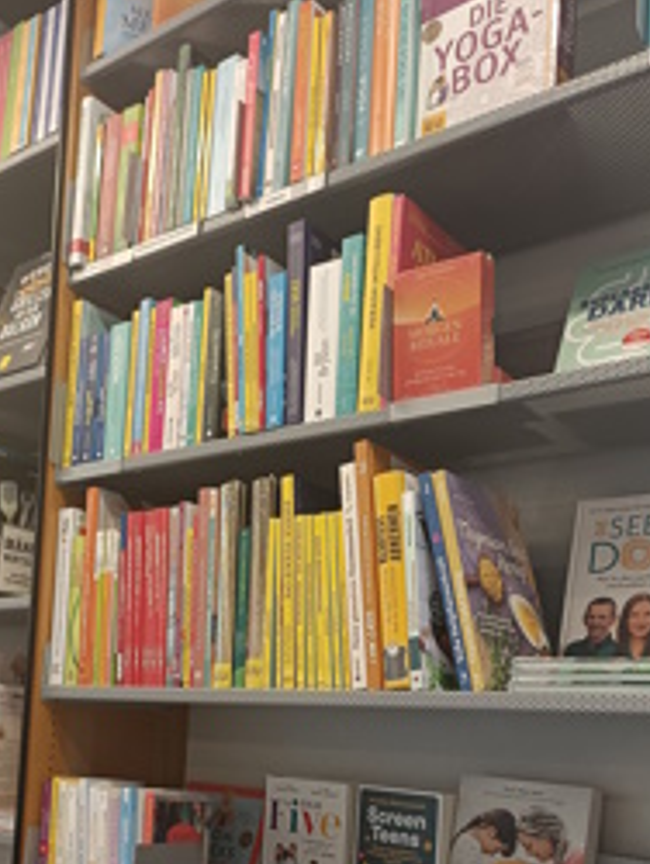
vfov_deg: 45.2
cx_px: 221
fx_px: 1000
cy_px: 646
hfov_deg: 35.7
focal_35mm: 40
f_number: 1.79
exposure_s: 1/50
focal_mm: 4.74
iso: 680
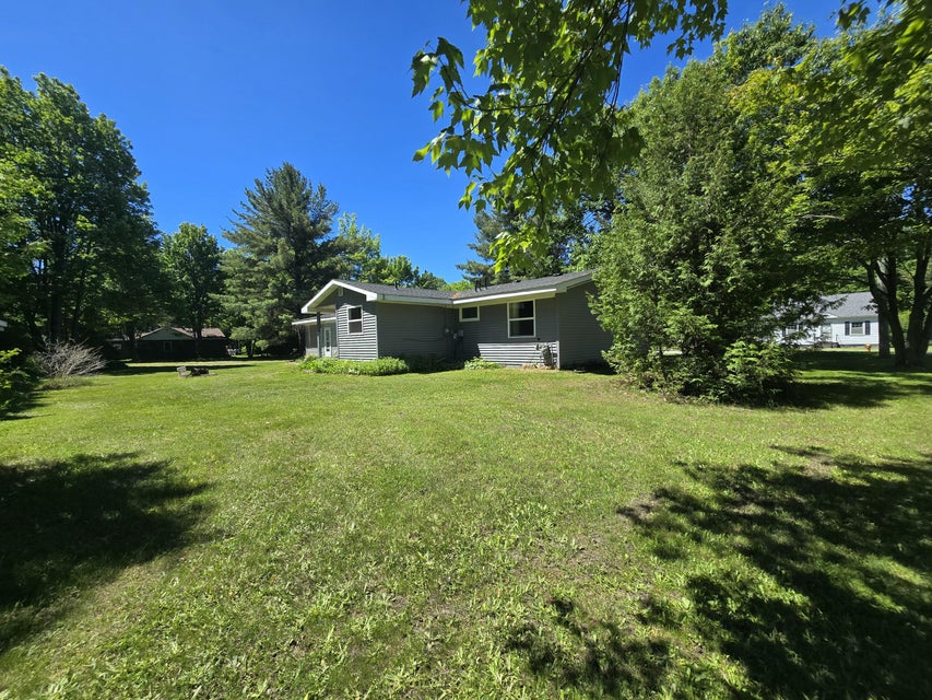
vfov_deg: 89.9
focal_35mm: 13
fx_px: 350
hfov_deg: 106.2
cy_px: 350
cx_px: 466
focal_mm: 2.2
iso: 50
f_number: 2.2
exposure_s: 1/1468
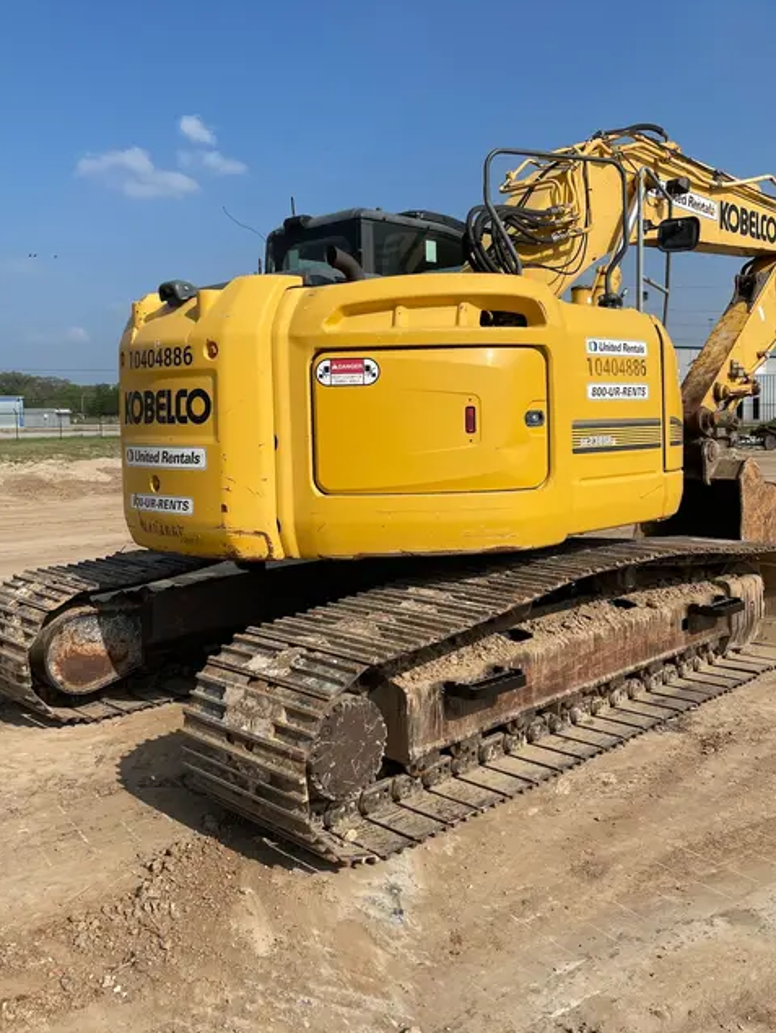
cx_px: 407
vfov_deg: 59.8
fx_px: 896
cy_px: 464
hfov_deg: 46.8
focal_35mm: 30
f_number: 1.6
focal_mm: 4.2
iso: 50
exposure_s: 1/7299
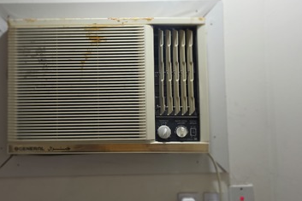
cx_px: 117
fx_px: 260
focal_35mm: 31
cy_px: 95
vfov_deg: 42.3
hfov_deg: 59.7
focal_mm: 6.3
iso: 125
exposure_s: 1/60
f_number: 1.7
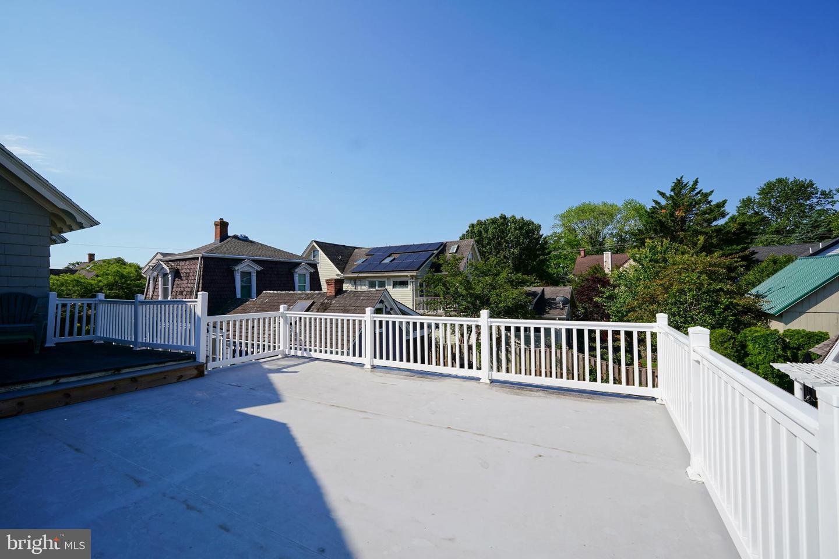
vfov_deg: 77.3
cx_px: 420
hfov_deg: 100.4
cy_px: 280
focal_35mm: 15
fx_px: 350
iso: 100
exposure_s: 1/400
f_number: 8
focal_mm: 10
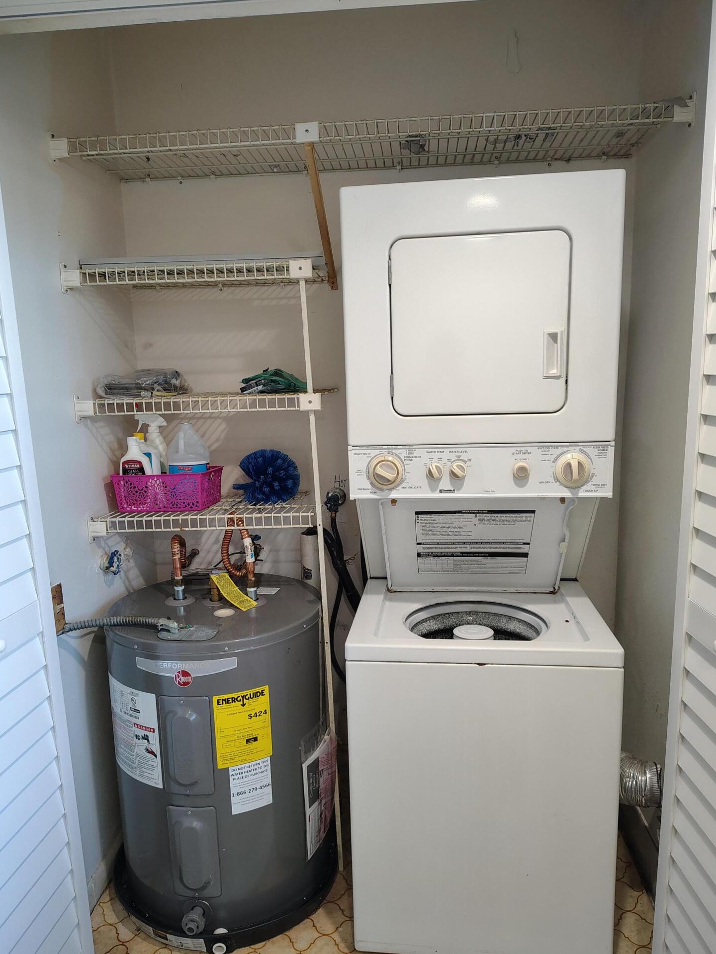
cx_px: 354
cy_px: 496
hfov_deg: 54.9
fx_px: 689
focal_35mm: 25
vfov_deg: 69.4
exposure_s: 1/120
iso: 661
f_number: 1.8
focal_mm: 5.56
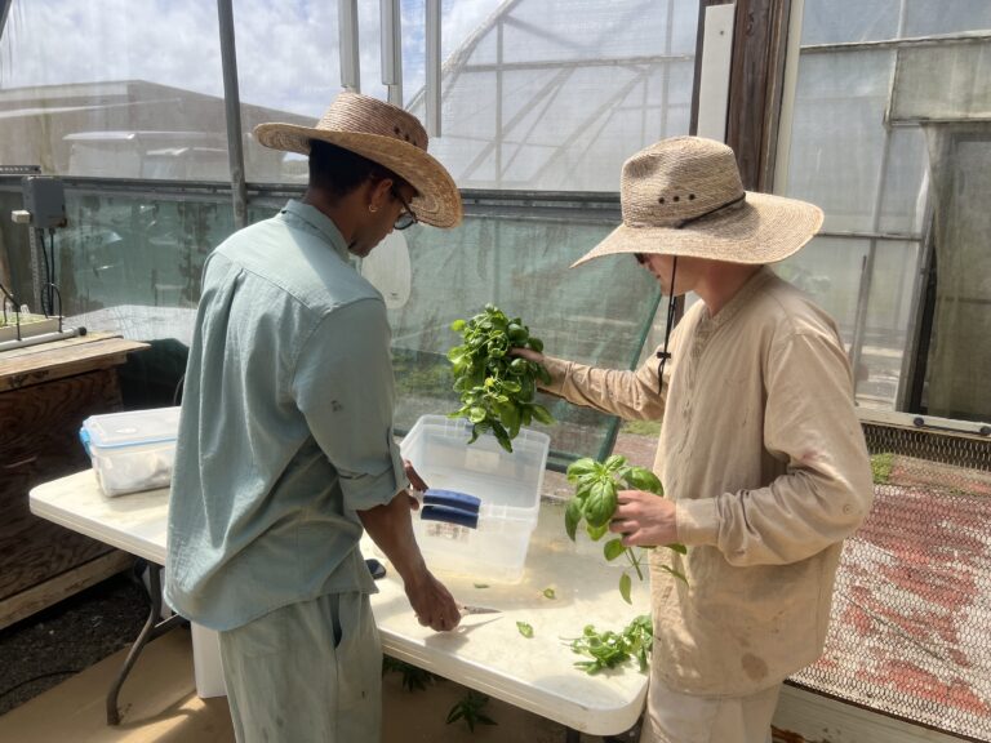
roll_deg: +0.1
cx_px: 496
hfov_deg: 67.3
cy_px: 372
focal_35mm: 26
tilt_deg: -13.0
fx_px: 744
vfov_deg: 53.1
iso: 50
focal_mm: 5.7
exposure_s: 1/4115
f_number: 1.5
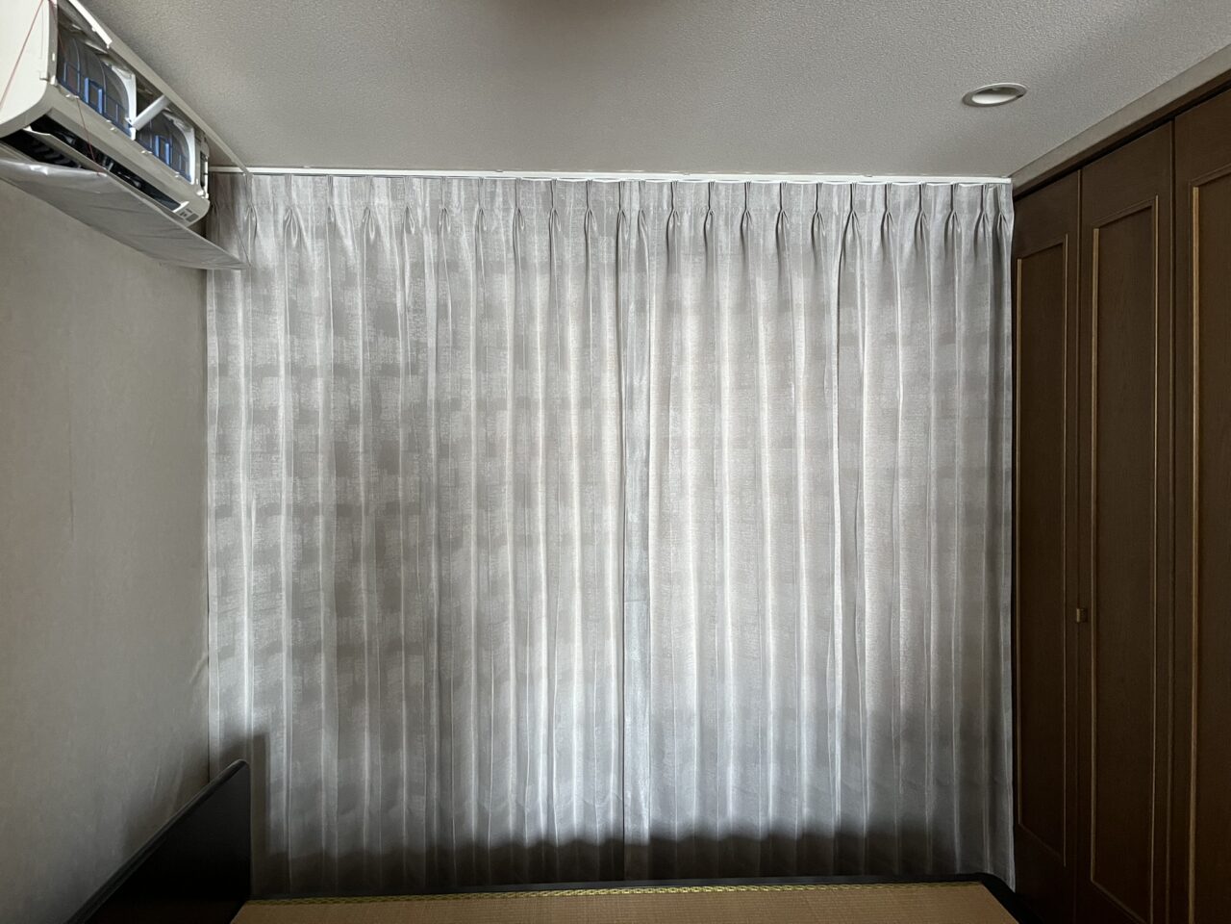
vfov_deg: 53.1
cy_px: 462
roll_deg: +0.6
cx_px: 616
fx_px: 925
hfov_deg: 67.3
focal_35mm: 26
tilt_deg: -0.4
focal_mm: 5.1
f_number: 1.6
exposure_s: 1/60
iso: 400
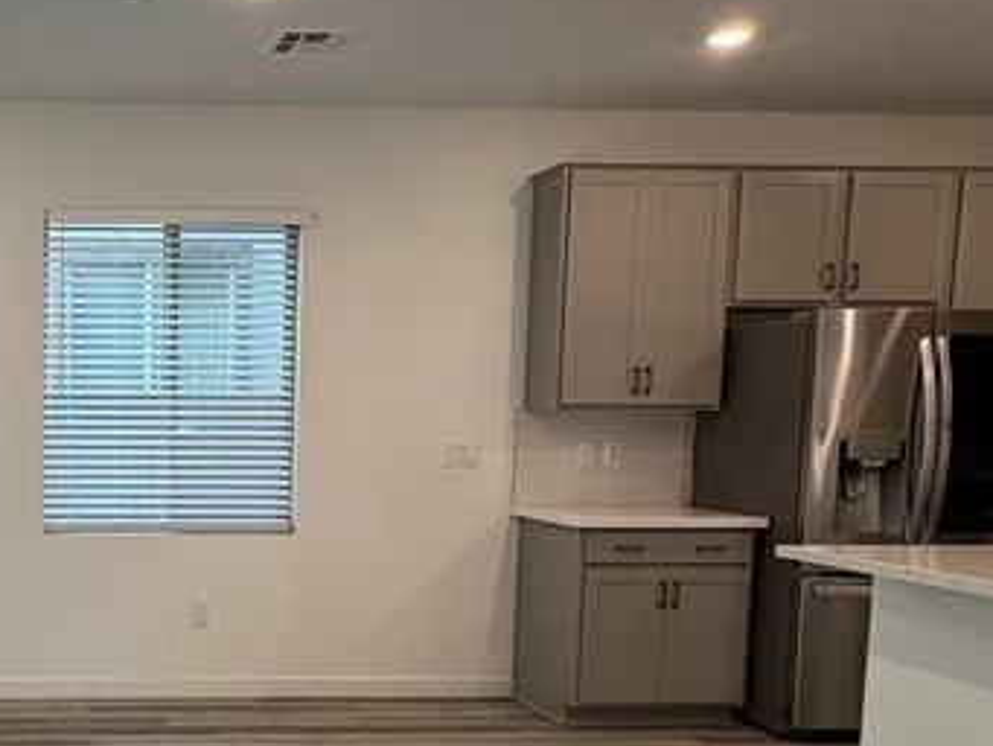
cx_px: 44
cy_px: 539
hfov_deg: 40.3
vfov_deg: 33.8
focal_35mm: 42
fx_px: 1205
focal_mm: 2.22
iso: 200
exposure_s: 1/120
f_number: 2.2
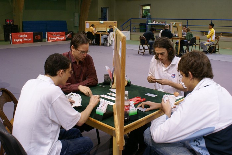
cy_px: 78
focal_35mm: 36
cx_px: 116
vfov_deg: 36.9
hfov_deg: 53.1
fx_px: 232
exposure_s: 1/25
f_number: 5.6
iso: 400
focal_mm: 24
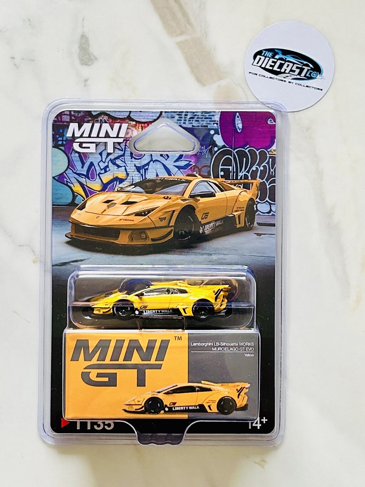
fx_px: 365
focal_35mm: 26
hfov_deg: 53.1
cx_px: 182
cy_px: 244
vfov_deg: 67.3
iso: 125
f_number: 1.5
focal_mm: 5.7
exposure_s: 1/121
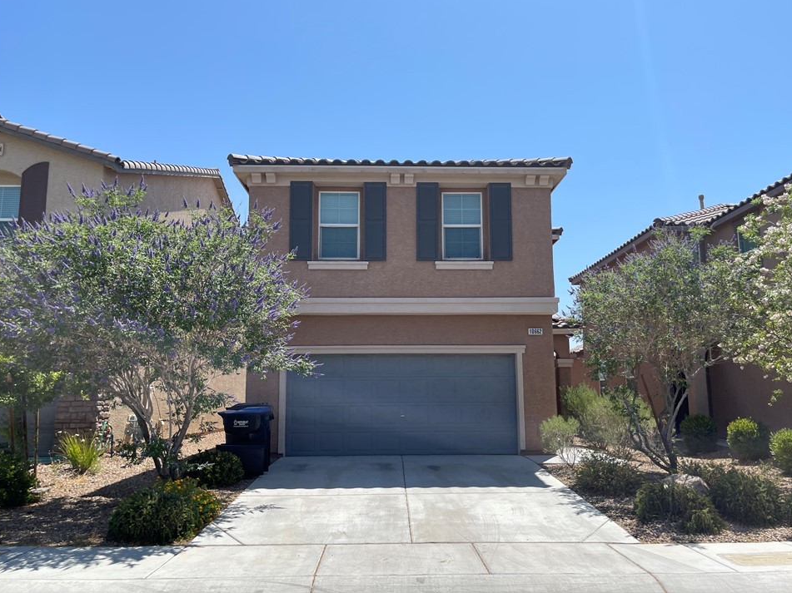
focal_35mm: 28
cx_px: 414
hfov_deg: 63.4
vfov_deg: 49.7
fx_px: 641
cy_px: 302
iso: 32
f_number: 1.6
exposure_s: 1/3663
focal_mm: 5.1
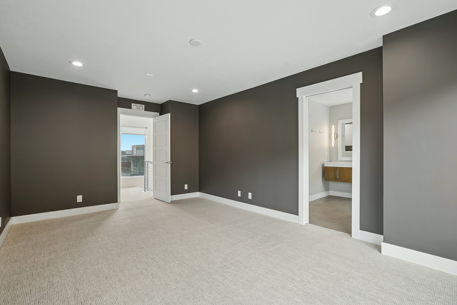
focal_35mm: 16
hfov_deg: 96.7
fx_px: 203
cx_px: 228
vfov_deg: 73.7
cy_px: 152
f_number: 8
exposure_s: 1/25
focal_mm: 16
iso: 400
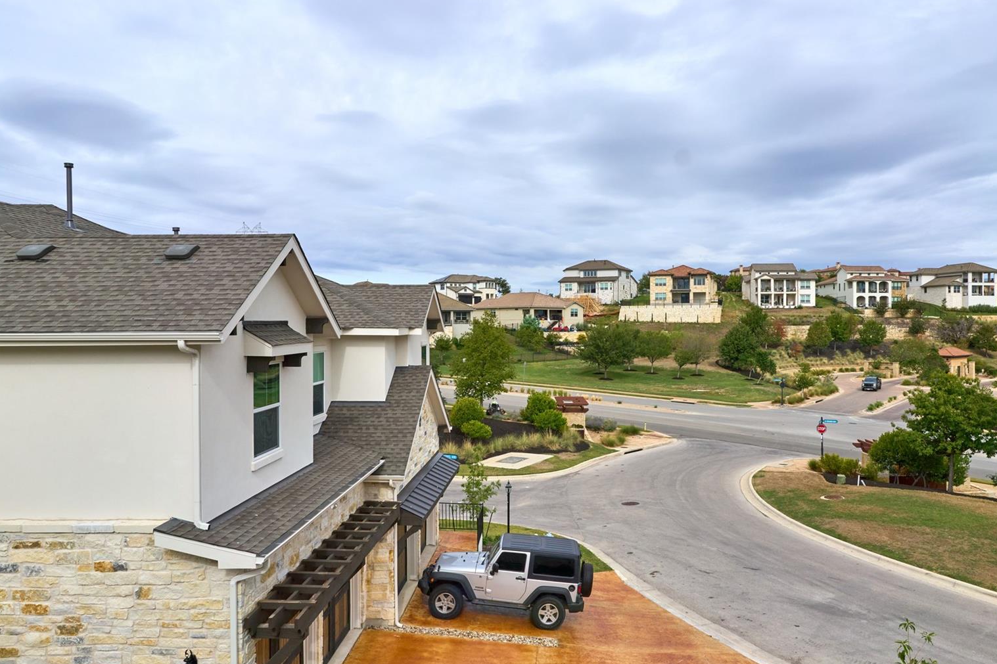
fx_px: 748
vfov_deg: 47.9
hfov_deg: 67.0
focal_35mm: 27
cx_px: 572
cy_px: 327
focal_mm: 20
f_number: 11
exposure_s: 1/400
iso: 400
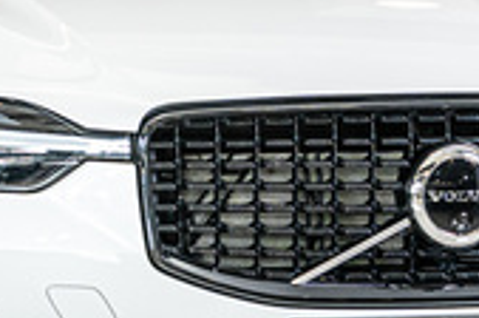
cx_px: 92
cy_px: -31
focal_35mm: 358
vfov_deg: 3.8
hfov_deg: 5.8
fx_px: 4754
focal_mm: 59
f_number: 4
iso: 400
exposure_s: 1/125
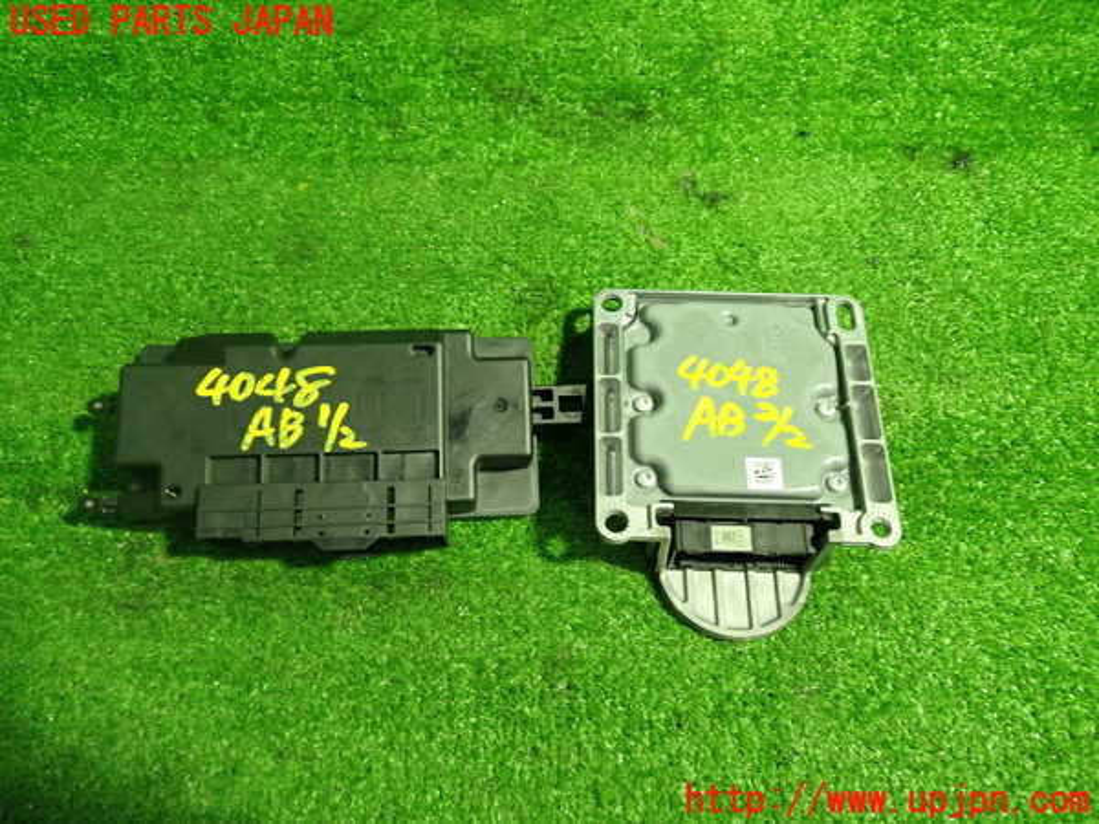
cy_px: 412
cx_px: 550
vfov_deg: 46.8
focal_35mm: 30
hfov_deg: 60.0
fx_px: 952
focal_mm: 5.4
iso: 400
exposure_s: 1/30
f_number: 2.3
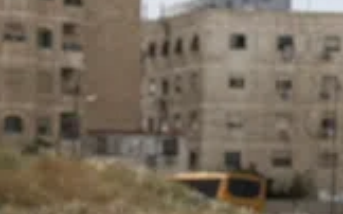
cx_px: -191
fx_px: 3008
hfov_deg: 6.4
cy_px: 458
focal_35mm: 322
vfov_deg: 4.0
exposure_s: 1/1064
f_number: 2.8
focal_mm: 9
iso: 32
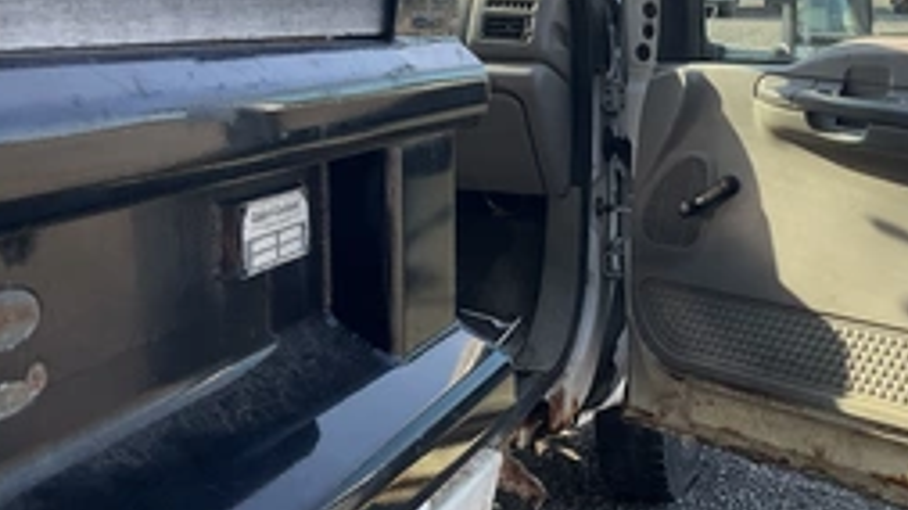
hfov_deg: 40.4
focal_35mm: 50
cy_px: 144
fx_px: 1203
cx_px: 664
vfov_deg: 23.7
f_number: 1.8
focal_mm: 3
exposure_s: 1/383
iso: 25
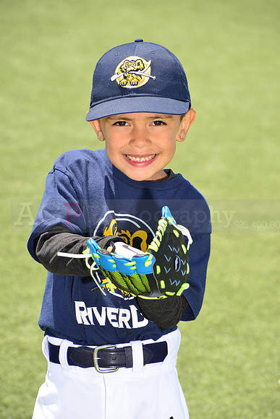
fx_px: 2332
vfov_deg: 10.3
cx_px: 140
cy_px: 210
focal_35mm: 200
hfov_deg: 6.9
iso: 250
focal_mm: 200
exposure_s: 1/250
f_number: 11
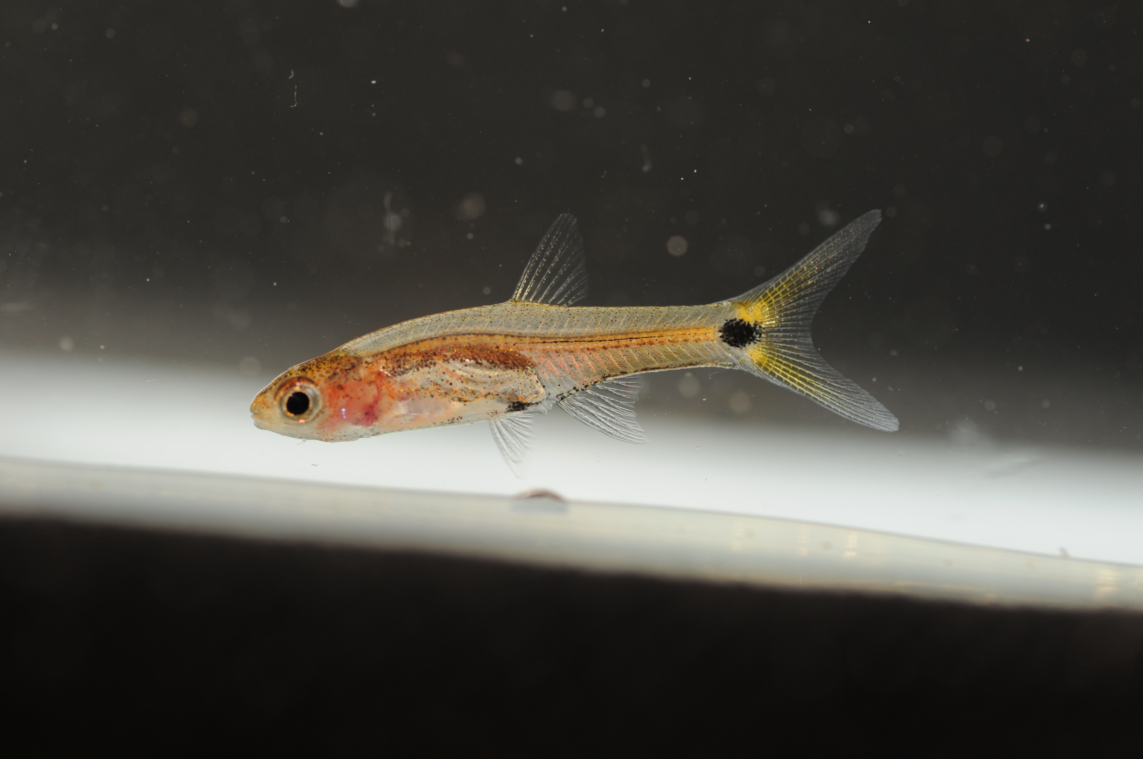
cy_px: 380
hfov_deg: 22.6
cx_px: 572
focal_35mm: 90
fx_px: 2854
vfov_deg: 15.2
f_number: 5.6
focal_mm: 60
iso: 200
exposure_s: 1/400
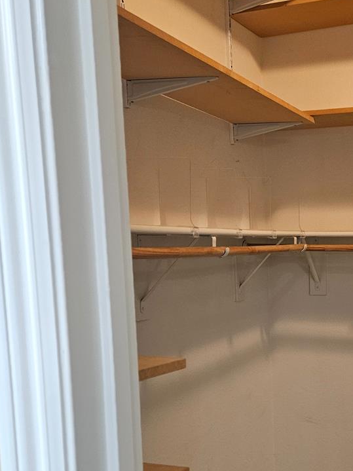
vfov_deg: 38.9
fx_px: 653
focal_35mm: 48
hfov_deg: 28.6
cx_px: 342
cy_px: 337
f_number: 1.8
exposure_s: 1/120
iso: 400
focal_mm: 5.4
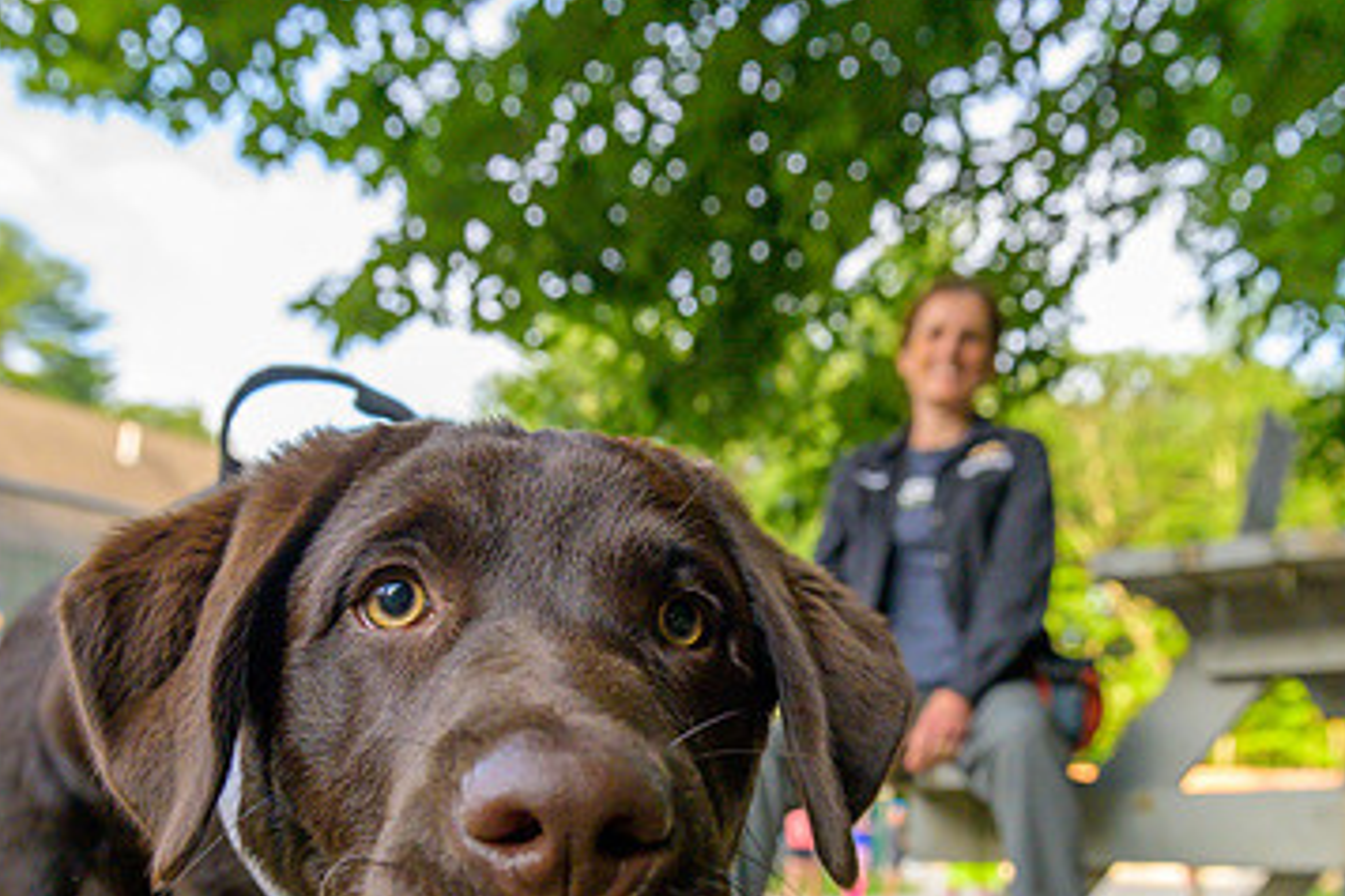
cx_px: 701
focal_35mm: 39
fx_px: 1457
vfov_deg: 33.3
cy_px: 700
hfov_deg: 49.5
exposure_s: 1/1250
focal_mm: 24
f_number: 5.6
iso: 3200
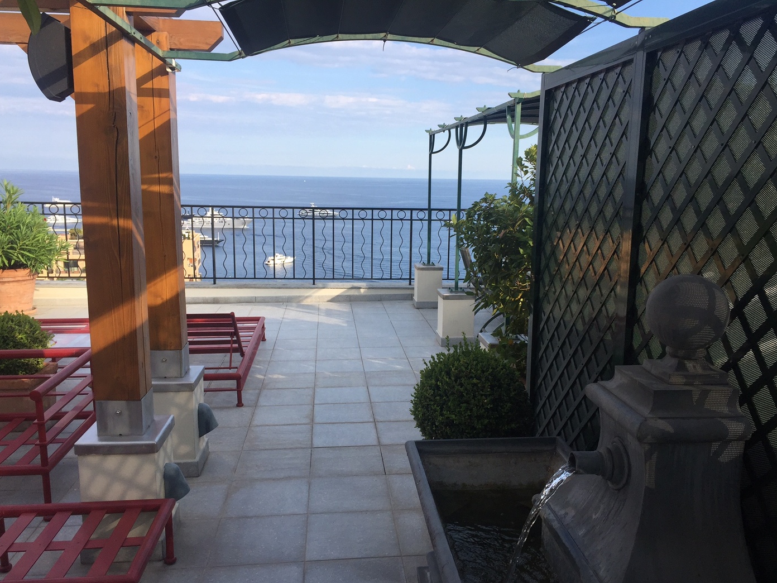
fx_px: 673
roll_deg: -2.2
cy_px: 301
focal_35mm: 30
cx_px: 388
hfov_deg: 60.0
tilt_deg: -10.0
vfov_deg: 46.8
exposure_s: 1/1163
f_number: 2.2
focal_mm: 4.15
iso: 32
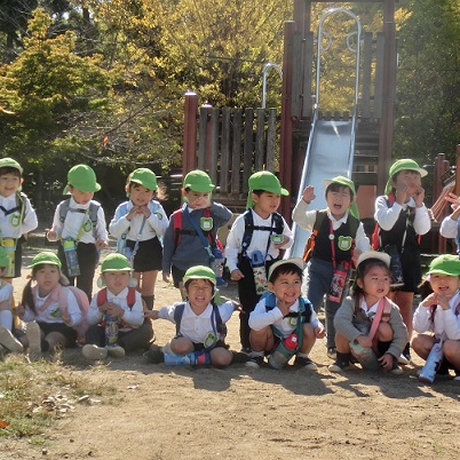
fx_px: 977
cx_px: 231
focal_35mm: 65
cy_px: 214
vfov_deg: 26.5
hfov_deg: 26.5
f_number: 4
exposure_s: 1/500
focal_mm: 7.15
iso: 80
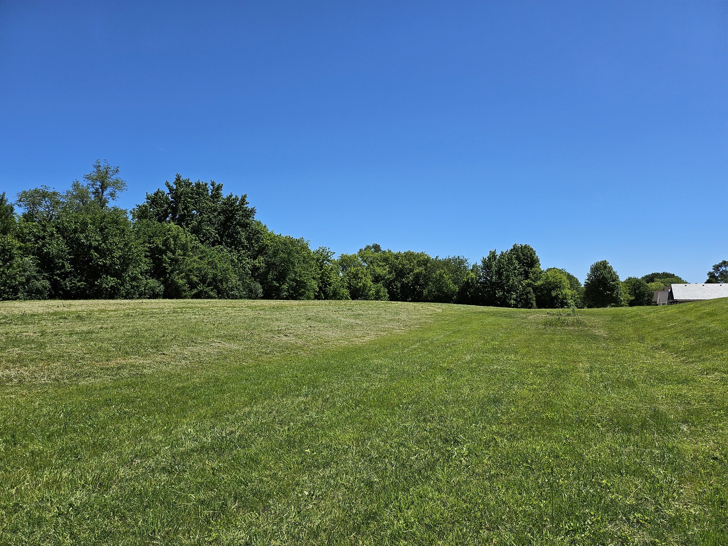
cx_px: 364
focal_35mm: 24
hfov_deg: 71.6
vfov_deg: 56.8
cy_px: 273
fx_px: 505
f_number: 1.8
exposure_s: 1/5954
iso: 50
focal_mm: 5
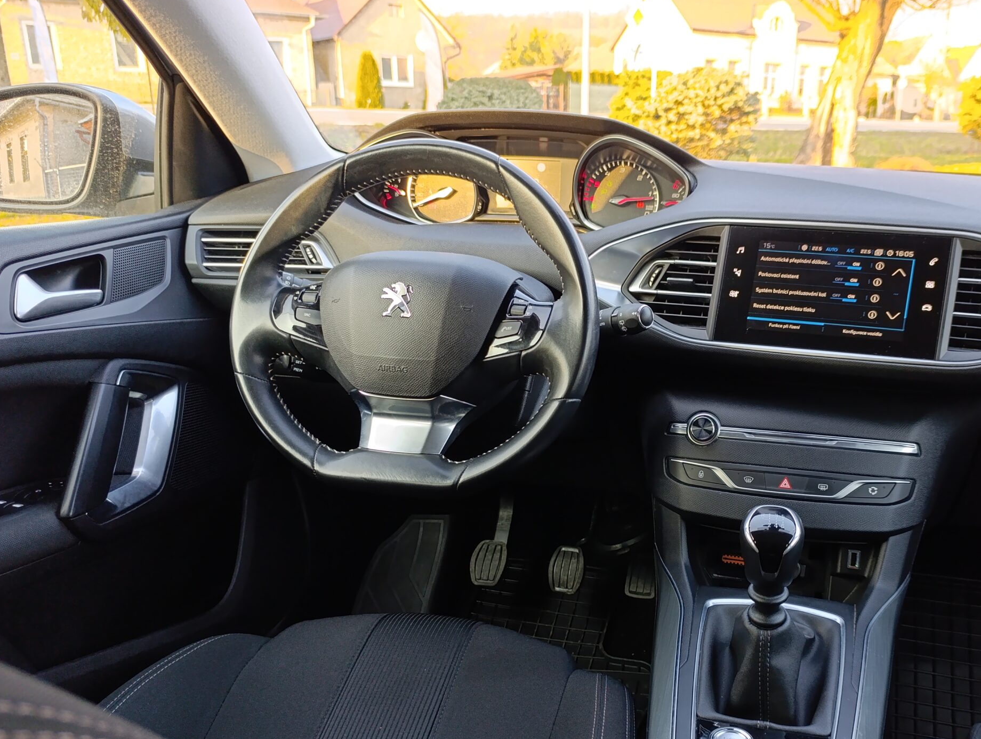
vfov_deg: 43.7
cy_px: 490
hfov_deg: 55.9
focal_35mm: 32
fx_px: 908
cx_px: 627
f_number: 1.6
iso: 250
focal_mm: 6.14
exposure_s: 1/100
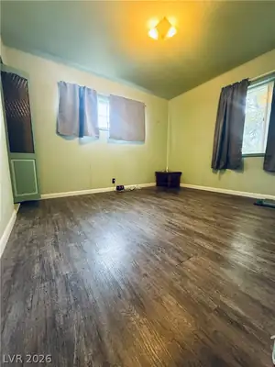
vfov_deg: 102.1
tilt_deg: -7.2
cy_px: 184
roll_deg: -0.9
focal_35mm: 14
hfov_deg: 85.7
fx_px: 148
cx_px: 138
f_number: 2.2
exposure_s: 1/60
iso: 500
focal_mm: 2.22
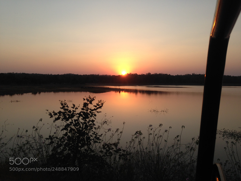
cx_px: 120
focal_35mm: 33
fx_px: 230
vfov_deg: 42.9
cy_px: 90
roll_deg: -2.3
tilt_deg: +3.8
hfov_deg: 55.4
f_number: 2.4
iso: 50
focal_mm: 4.12
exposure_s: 1/488
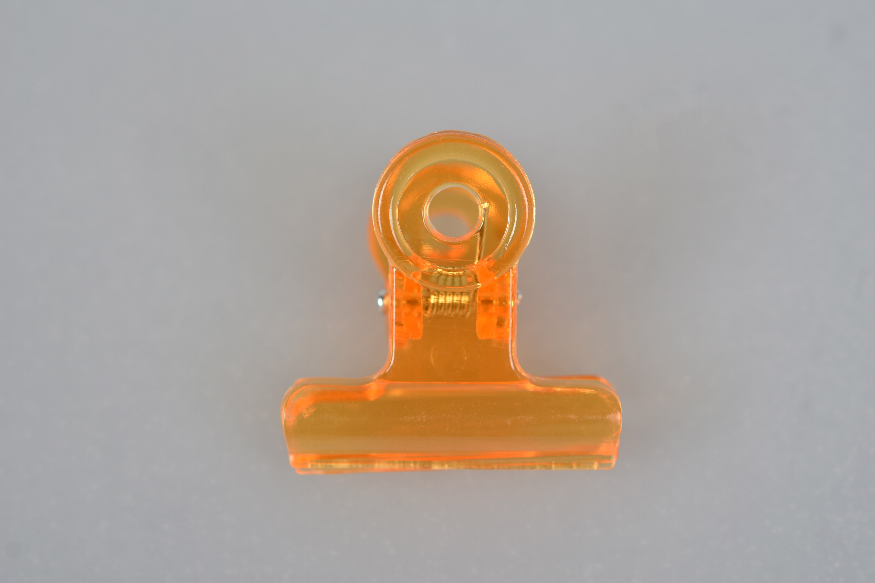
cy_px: 292
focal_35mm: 90
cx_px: 438
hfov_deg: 22.6
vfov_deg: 15.2
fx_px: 2187
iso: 100
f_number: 5.6
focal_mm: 60
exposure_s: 1/160
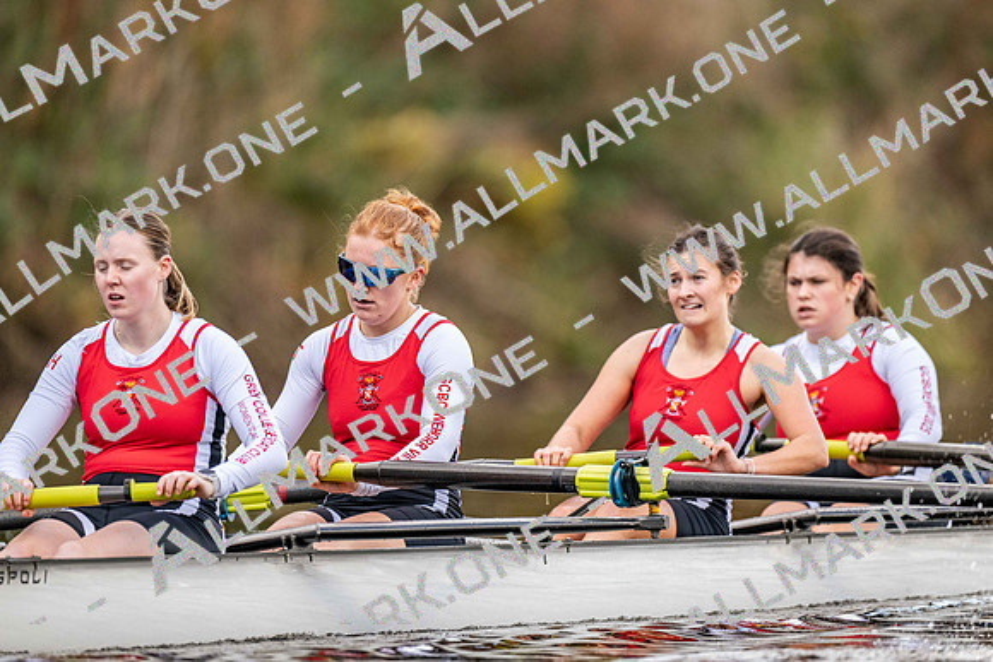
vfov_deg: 2.3
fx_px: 16553
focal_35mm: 600
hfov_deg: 3.4
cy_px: 331
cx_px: 496
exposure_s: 1/2500
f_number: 4
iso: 2200
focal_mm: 600
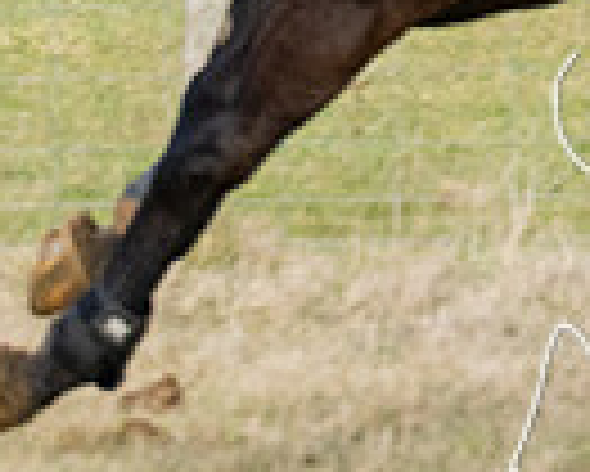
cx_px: 1558
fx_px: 17335
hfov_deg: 1.9
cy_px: -123
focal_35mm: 992
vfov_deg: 1.6
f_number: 5
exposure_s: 1/1000
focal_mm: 101
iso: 400
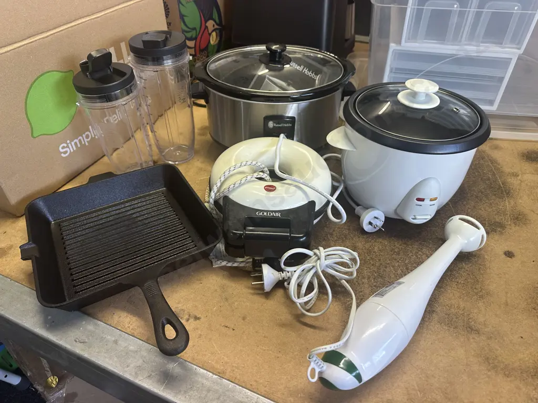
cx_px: 269
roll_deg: +0.6
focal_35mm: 24
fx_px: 373
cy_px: 202
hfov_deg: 71.6
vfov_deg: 56.8
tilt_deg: -41.2
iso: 125
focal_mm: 6.86
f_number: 1.78
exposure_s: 1/100
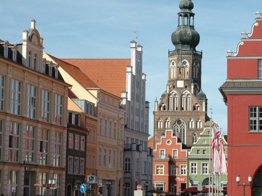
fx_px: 878
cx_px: 215
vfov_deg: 12.8
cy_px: 79
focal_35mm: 116
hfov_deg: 16.8
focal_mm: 44
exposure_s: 1/320
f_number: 9
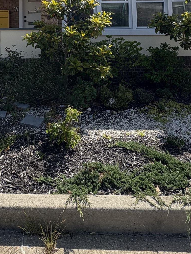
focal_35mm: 32
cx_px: 55
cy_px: 12
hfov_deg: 43.2
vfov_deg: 48.7
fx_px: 235
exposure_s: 1/1198
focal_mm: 2.22
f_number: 2.2
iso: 64
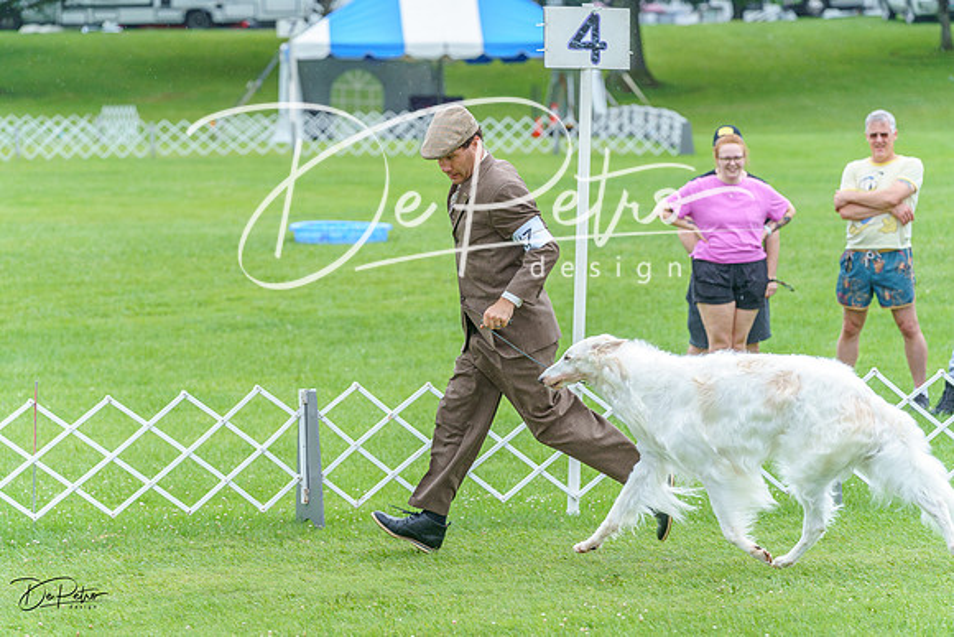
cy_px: 318
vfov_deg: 8.6
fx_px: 4214
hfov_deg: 12.9
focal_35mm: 159
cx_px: 477
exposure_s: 1/800
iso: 400
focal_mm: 159
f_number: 5
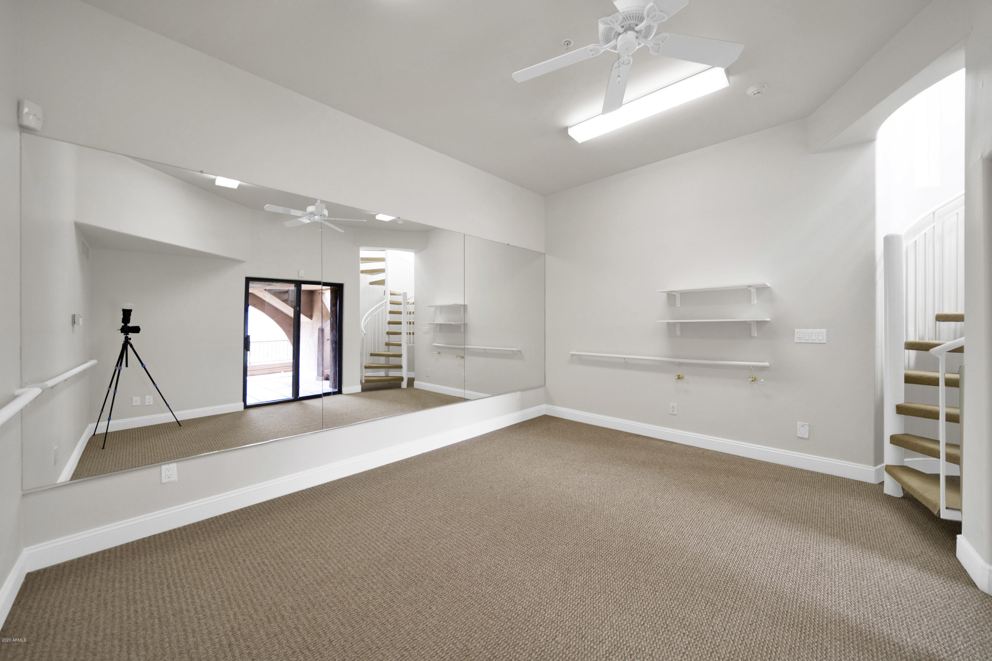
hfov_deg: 112.6
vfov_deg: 90.0
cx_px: 496
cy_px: 330
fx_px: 331
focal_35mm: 12
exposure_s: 1/40
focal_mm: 12
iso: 320
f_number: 4
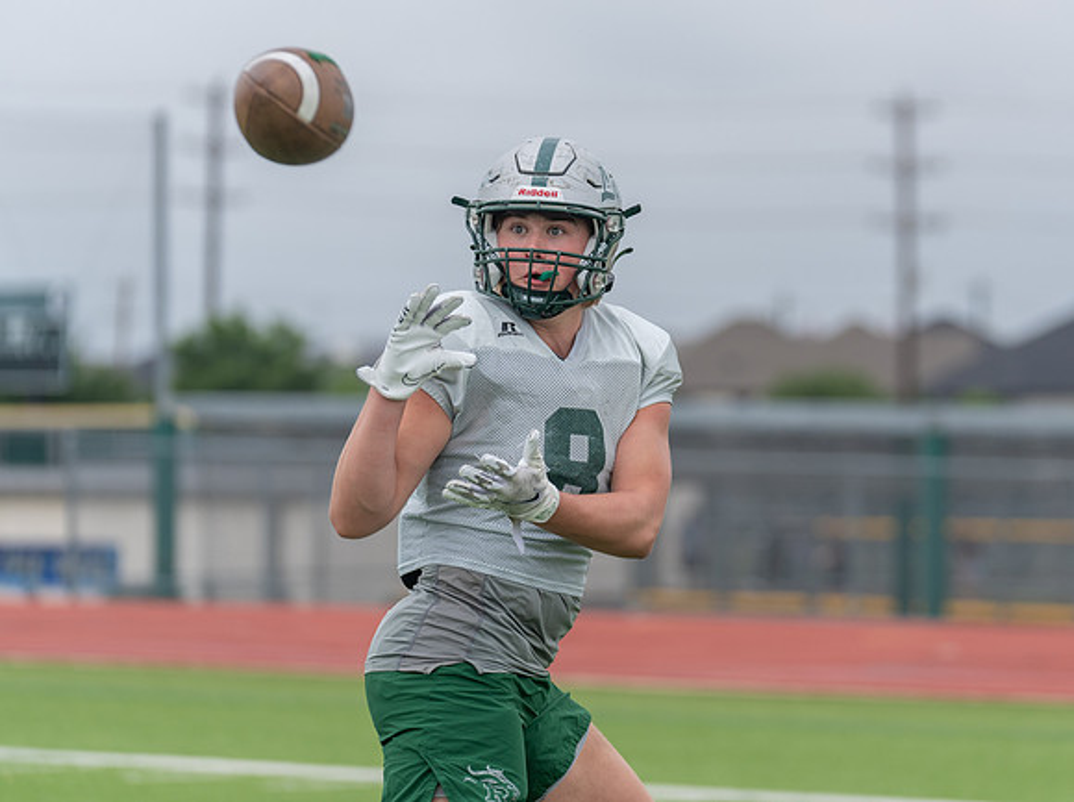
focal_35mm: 212
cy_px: 349
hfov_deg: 9.3
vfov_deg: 7.0
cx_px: 670
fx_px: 6576
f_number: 3.5
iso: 200
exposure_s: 1/1250
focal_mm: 168
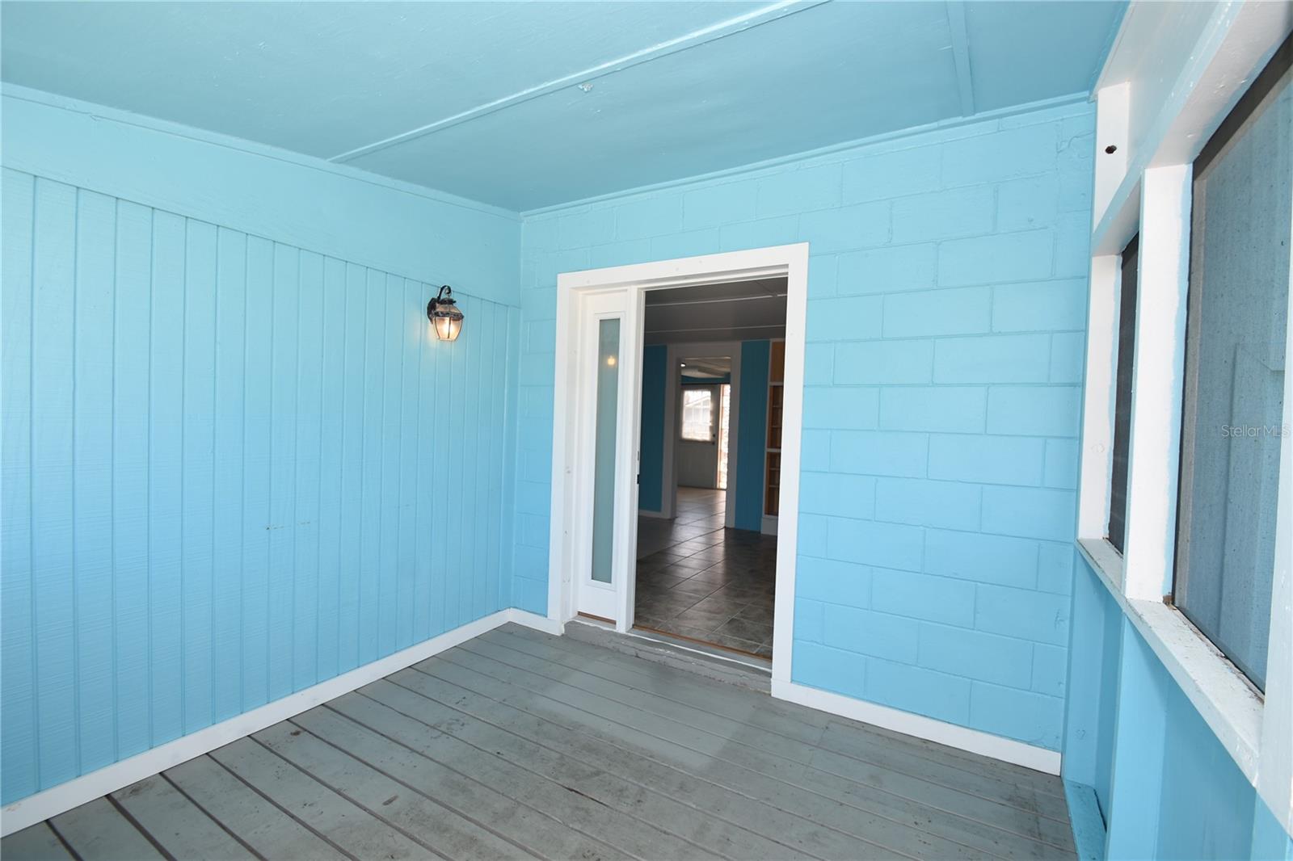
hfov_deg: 100.4
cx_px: 646
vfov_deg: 77.3
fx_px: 539
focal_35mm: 15
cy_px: 430
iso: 100
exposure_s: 1/80
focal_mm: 10
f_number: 4.5
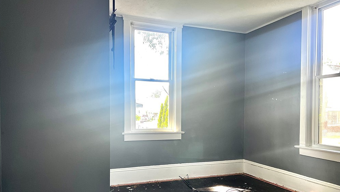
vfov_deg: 40.1
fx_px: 262
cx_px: 170
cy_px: 113
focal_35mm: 29
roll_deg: -0.4
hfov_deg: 66.1
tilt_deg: -3.4
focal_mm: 5.7
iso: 100
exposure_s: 1/121
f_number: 1.5
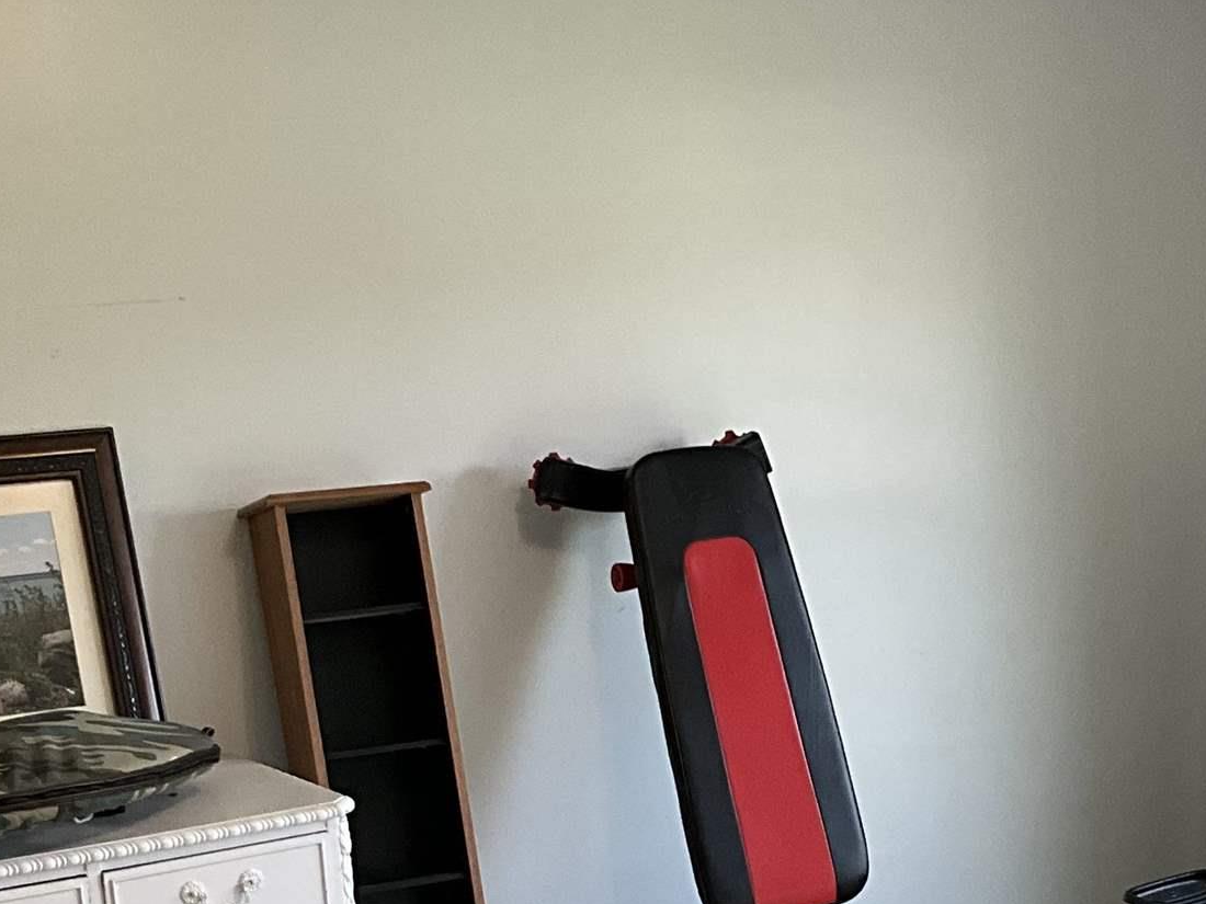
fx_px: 2822
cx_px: 832
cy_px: 900
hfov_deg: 24.0
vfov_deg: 17.8
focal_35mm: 81
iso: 50
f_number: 1.8
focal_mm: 3
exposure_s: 1/60
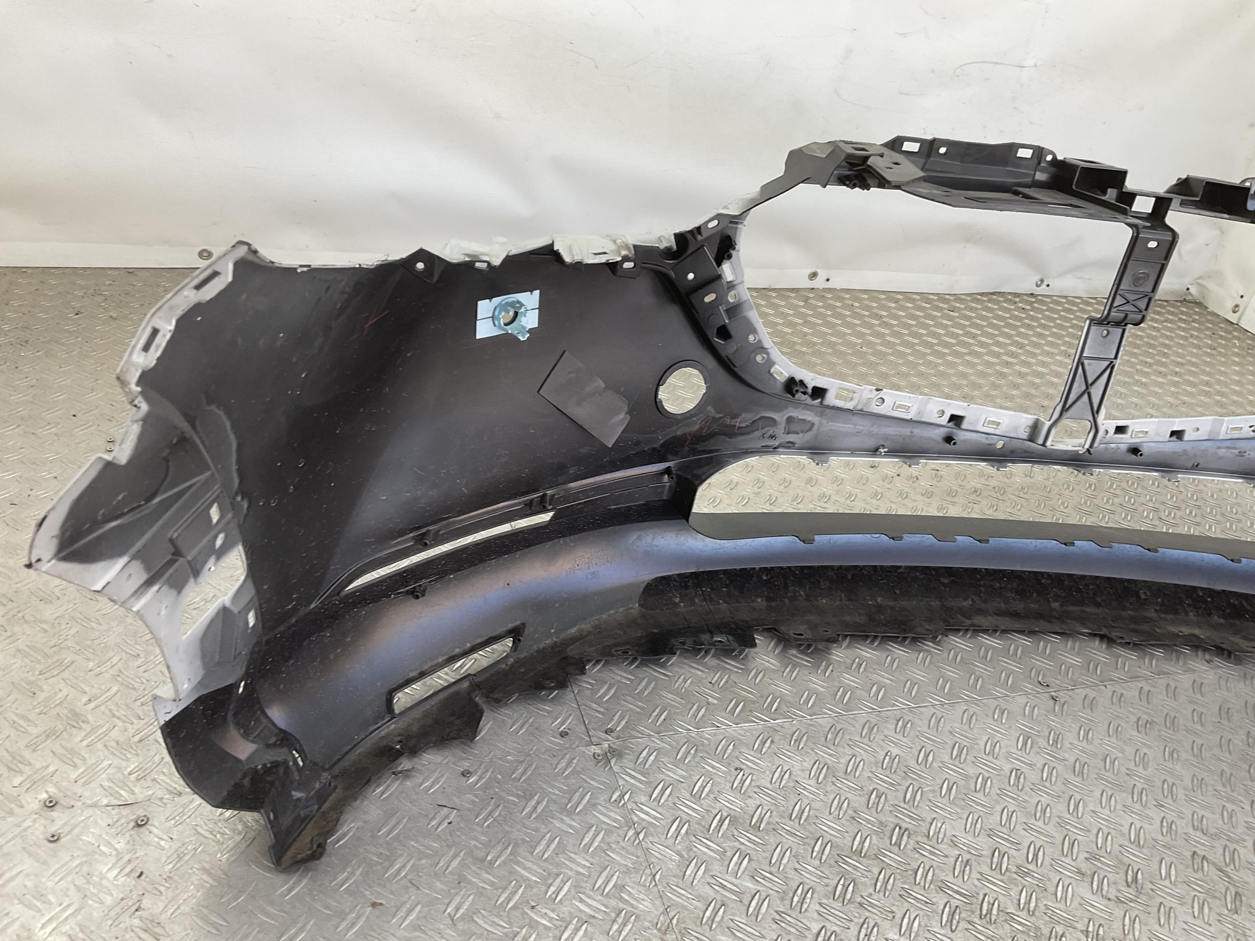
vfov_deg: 48.2
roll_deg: -13.7
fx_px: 1051
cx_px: 628
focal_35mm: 29
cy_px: 470
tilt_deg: -31.1
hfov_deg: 61.7
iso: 25
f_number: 1.8
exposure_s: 1/100
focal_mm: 3
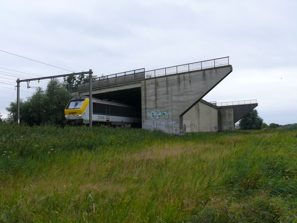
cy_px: 112
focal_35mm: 35
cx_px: 148
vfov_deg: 40.7
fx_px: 300
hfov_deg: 52.6
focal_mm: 7.4
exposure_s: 1/250
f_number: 4.5
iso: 100
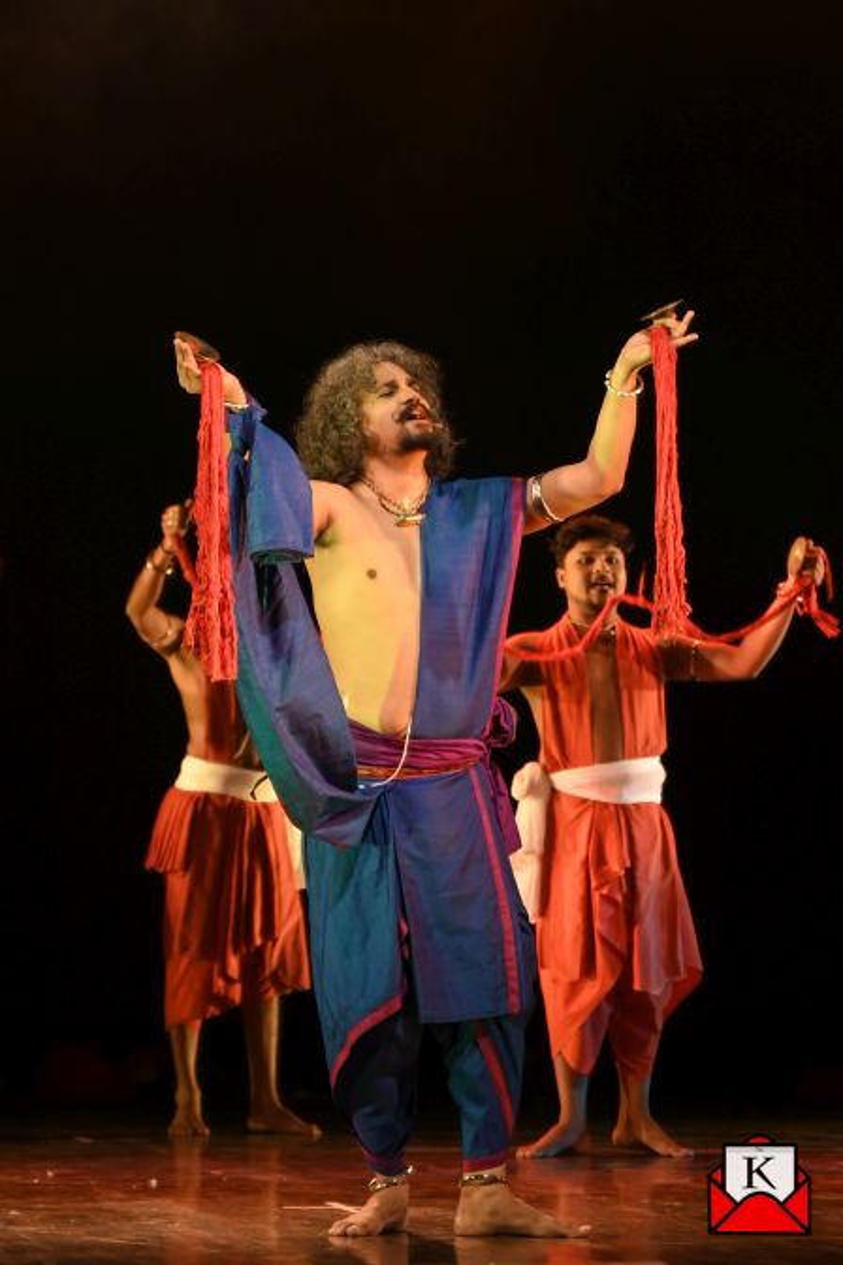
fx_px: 3934
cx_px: 422
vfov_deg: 18.3
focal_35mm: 112
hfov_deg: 12.2
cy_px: 632
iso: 640
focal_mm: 75
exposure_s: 1/200
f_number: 2.8
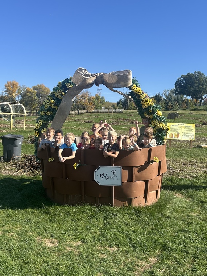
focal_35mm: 35
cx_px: 105
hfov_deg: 40.7
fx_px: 279
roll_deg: -2.8
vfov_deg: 52.6
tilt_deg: -0.4
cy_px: 132
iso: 50
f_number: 1.5
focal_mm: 5.7
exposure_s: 1/2994
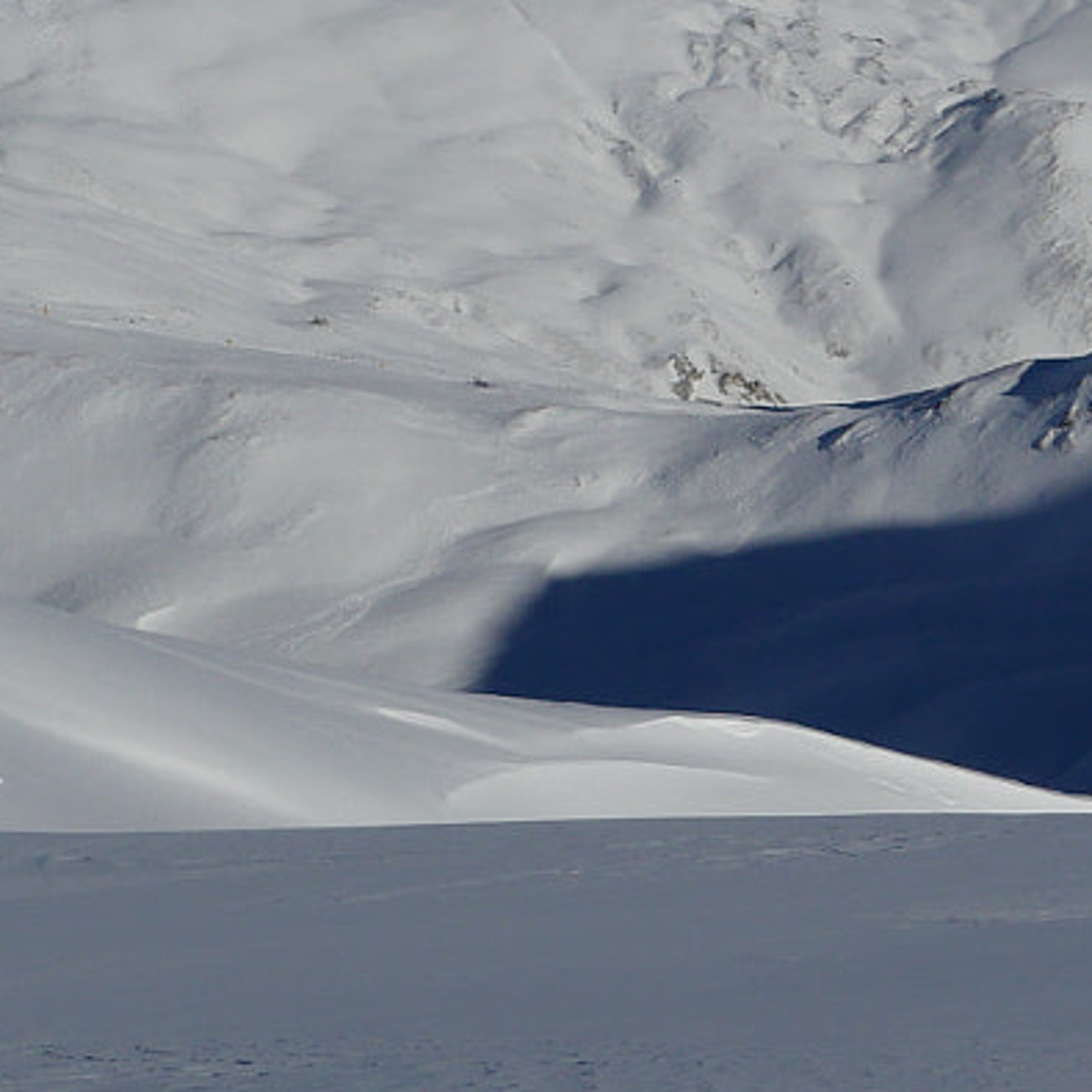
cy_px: 575
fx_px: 6389
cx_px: -196
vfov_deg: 9.8
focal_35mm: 179
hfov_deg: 9.6
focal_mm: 25
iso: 200
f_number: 4.7
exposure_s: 1/6400
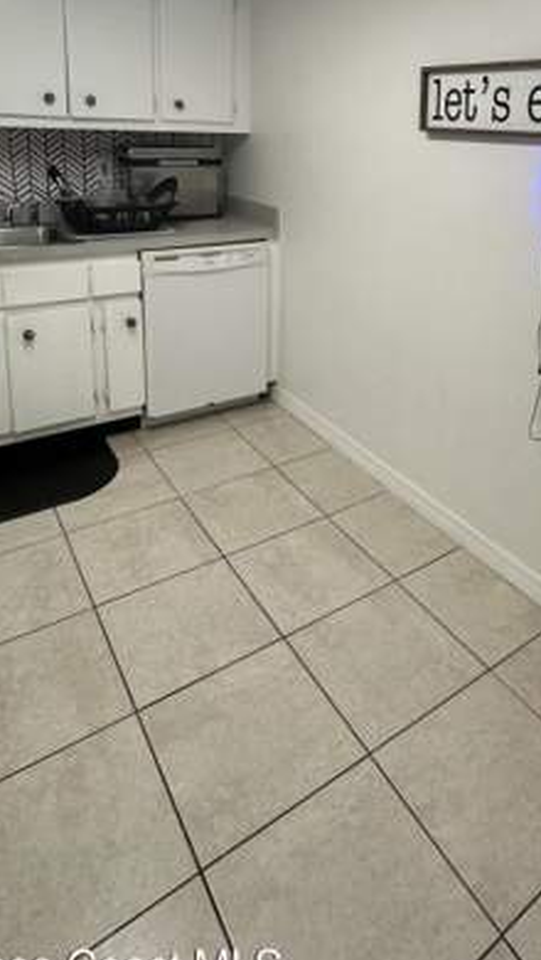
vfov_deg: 69.6
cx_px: 371
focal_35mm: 25
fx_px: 636
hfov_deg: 45.2
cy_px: 251
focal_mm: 2.22
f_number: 2.2
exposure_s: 1/120
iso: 100
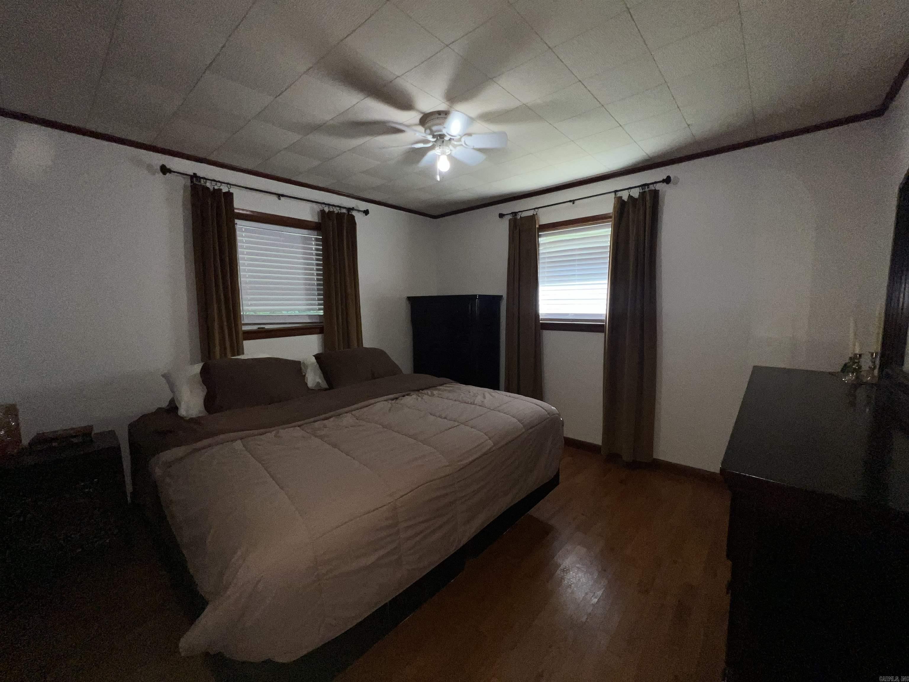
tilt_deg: -6.7
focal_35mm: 13
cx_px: 454
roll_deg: +0.2
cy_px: 341
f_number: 1.8
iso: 64
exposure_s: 1/121
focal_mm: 1.57
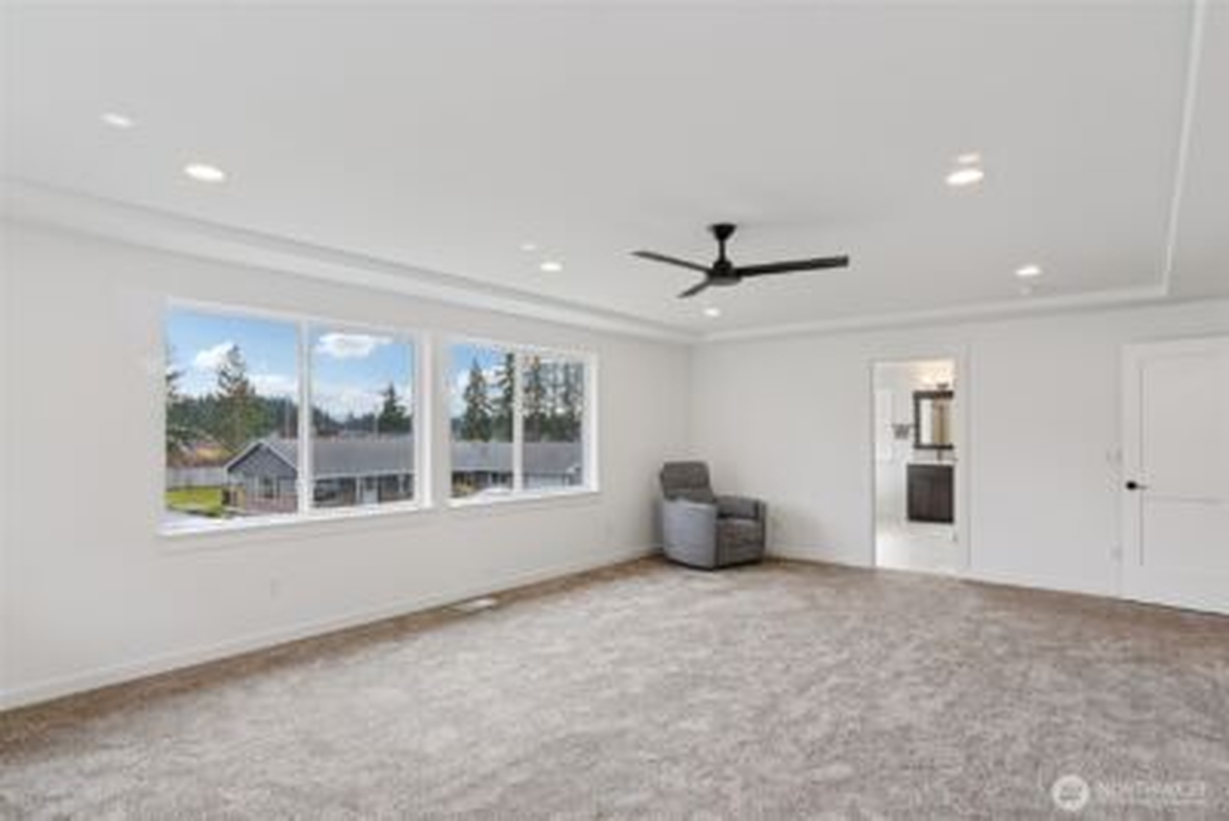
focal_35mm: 17
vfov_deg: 70.5
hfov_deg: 93.3
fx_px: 581
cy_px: 410
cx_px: 614
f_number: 8
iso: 400
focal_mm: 17
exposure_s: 1/60
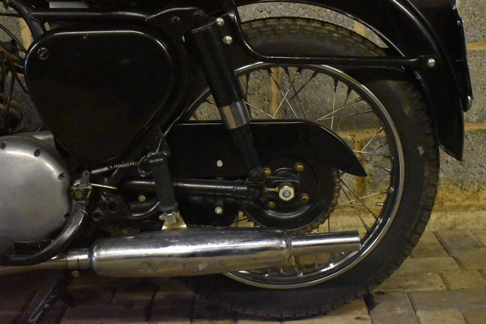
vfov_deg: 23.8
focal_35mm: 57
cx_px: 243
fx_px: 769
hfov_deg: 35.1
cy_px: 162
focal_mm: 38
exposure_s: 1/100
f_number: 4.8
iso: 12800
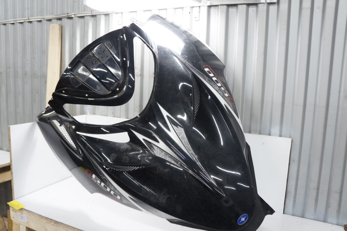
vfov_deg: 47.9
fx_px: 260
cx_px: 174
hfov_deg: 67.4
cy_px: 116
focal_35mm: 27
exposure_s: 1/60
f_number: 4
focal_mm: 18
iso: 500
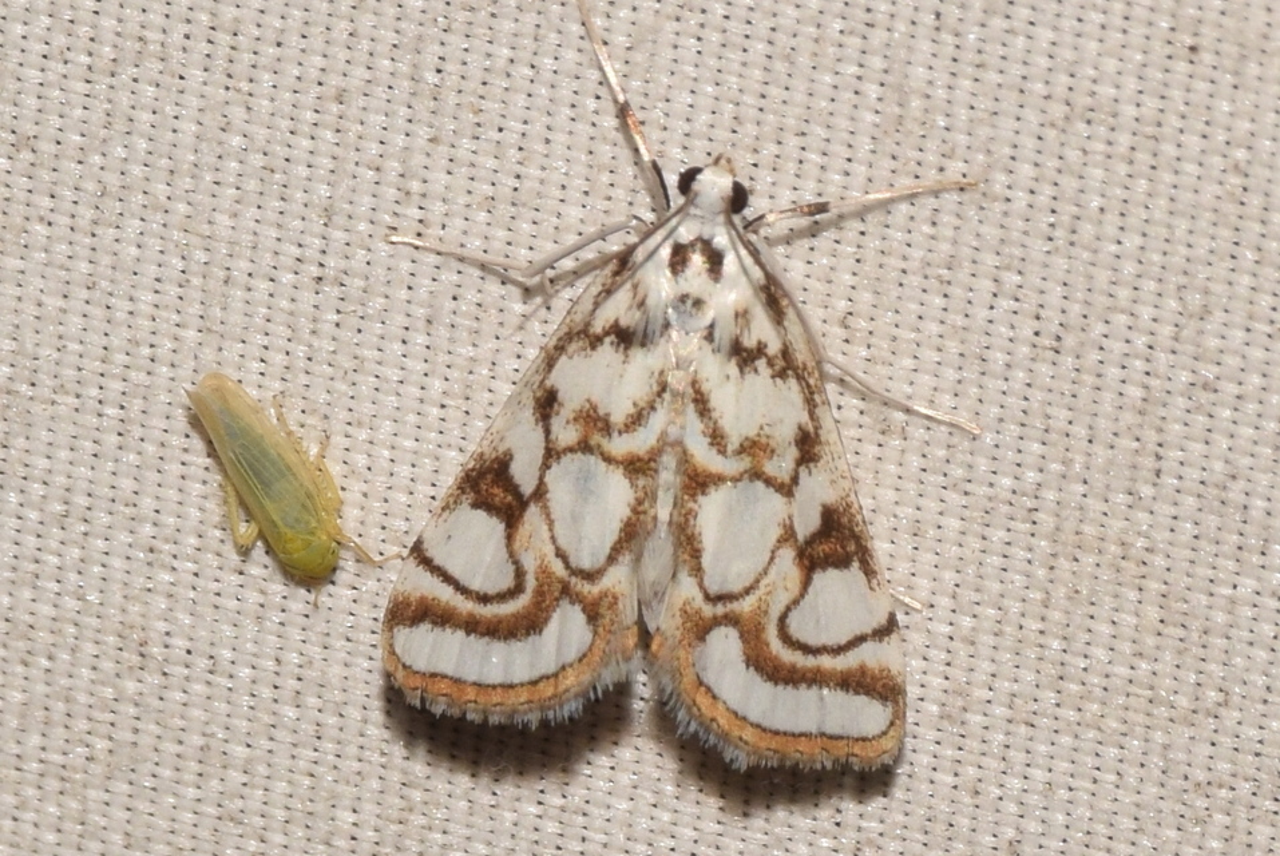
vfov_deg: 6.6
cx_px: 640
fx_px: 7473
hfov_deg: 9.8
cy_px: 428
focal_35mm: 210
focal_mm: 140
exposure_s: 1/160
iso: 125
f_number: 13
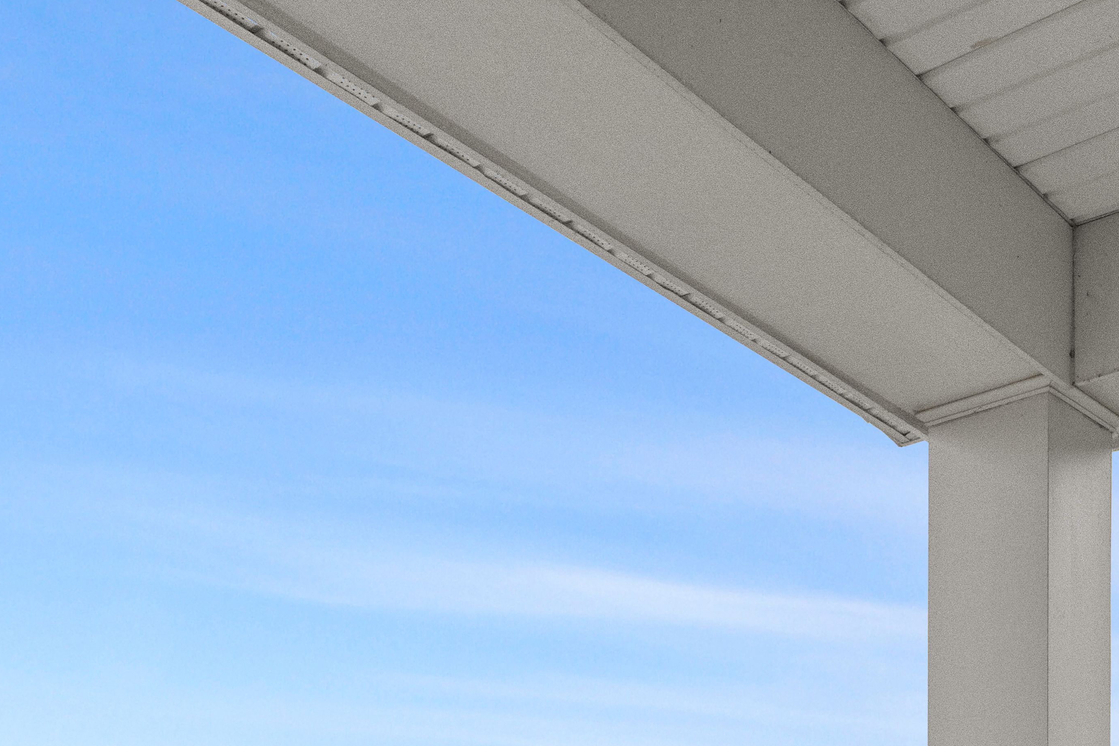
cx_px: 716
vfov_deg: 21.9
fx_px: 1649
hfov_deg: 37.2
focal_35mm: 53
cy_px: 1068
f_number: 11
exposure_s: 1/160
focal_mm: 15.3
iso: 3200
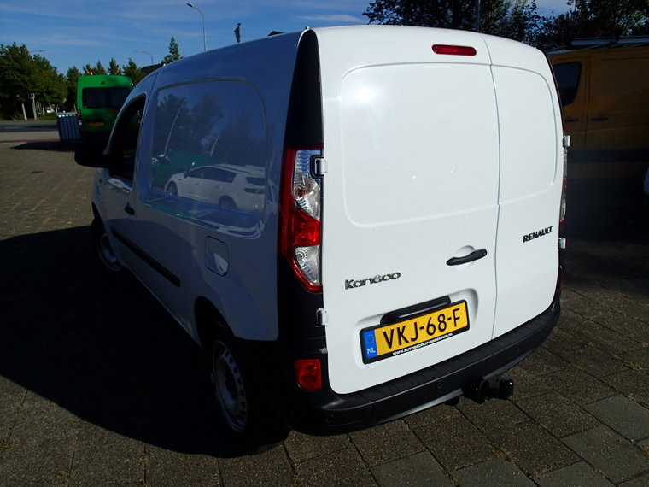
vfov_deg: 54.9
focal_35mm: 25
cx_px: 324
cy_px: 244
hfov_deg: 69.4
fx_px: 469
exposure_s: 1/500
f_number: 8
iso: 100
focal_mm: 4.5
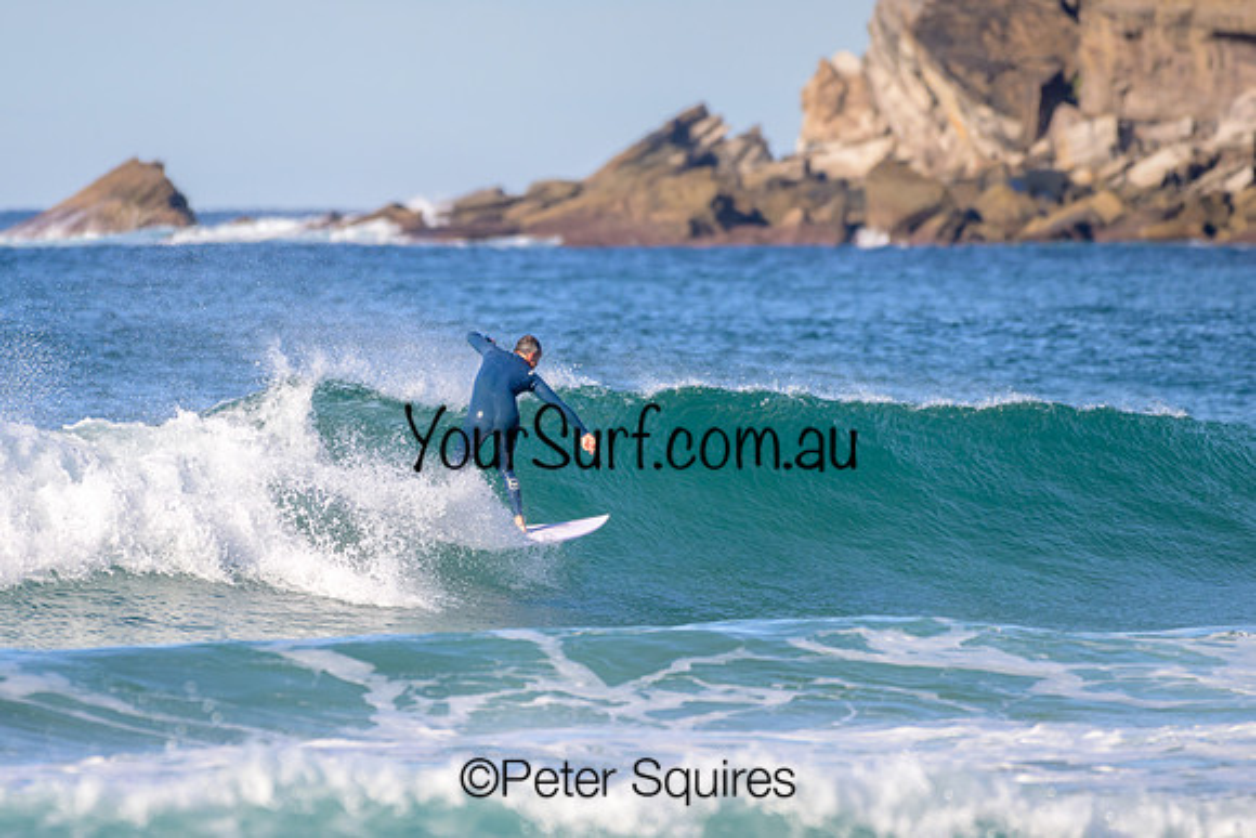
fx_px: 23940
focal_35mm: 686
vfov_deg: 2.0
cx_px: 520
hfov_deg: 3.0
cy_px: 448
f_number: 5.6
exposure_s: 1/2000
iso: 280
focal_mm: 500
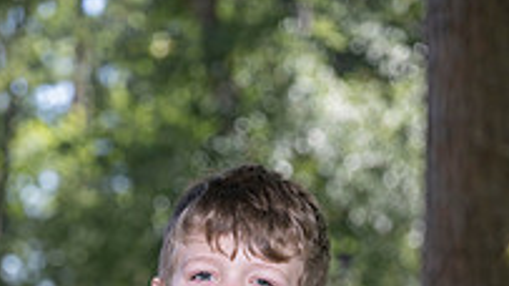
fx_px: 3454
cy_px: 552
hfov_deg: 8.4
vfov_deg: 4.7
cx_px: 203
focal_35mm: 256
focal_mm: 110
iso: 400
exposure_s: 1/200
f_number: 5.6
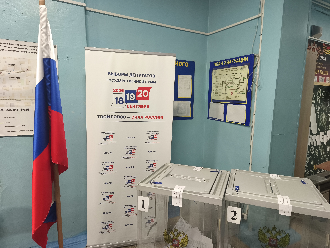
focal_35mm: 23
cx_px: 165
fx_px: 219
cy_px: 124
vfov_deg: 58.9
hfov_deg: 73.9
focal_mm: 5.35
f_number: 1.7
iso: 640
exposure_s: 1/33.3
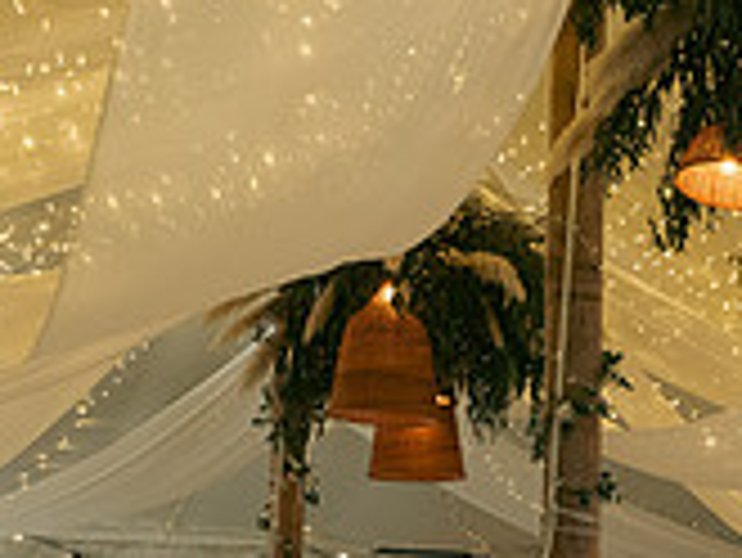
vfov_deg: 17.8
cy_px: 569
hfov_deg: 22.9
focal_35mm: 81
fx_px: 1738
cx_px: 787
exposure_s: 1/200
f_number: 5.6
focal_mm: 24
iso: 2500
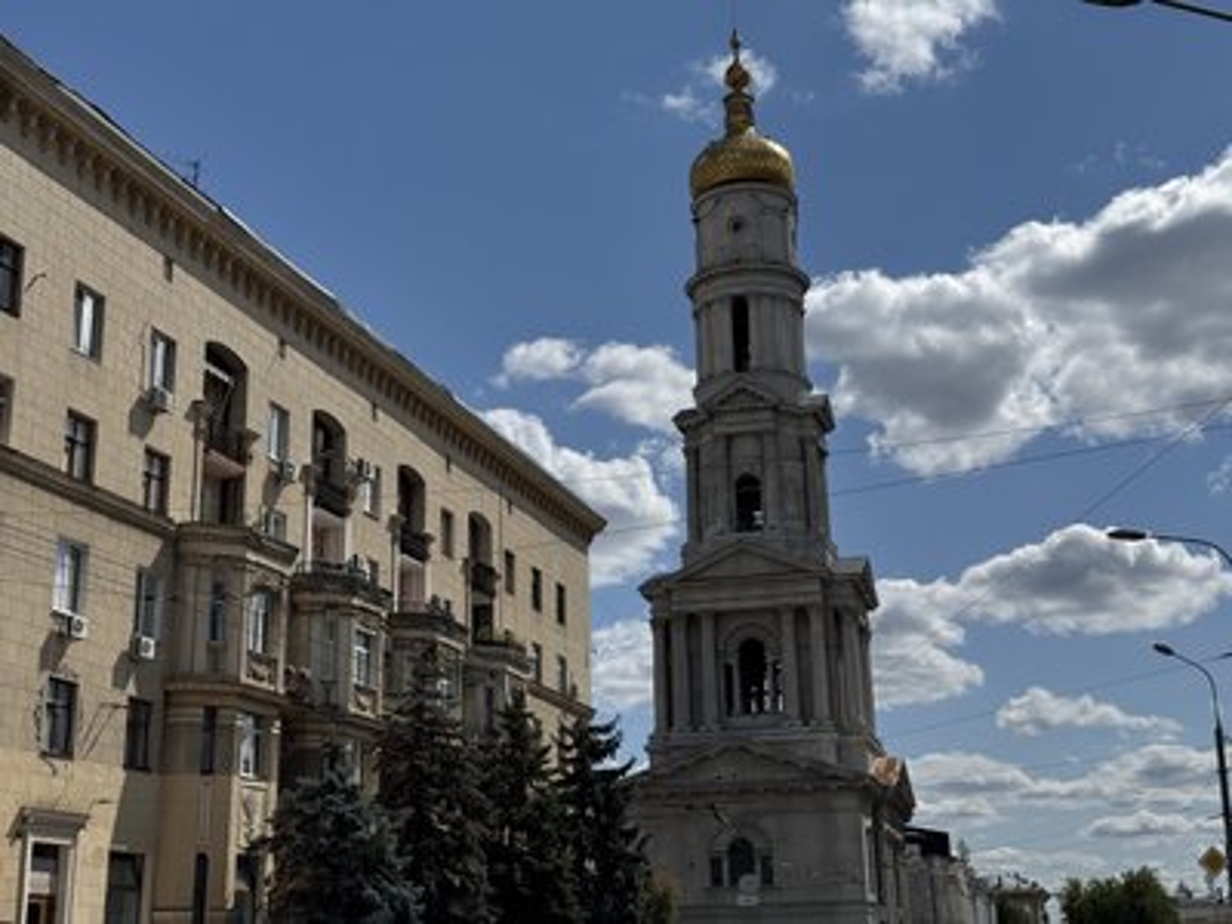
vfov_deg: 30.3
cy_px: 462
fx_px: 1708
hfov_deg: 39.7
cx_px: 616
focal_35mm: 48
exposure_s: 1/10526
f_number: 1.78
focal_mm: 6.76
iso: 64
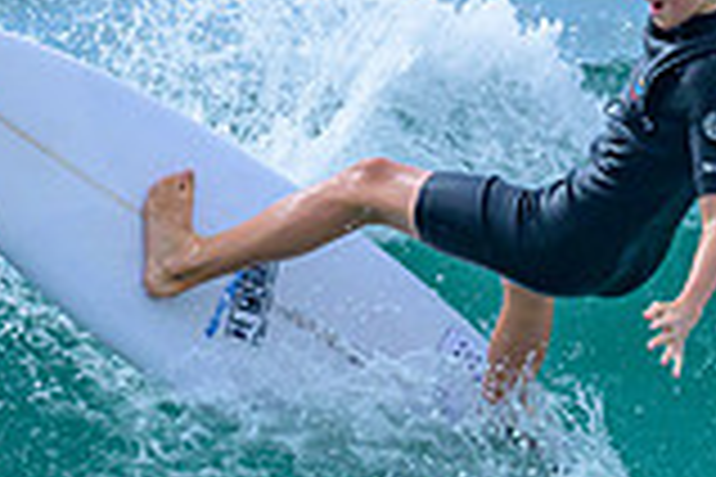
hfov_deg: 0.6
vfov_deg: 0.4
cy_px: 663
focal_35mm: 3391
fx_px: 67438
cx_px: 724
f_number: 6.3
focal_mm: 800
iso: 400
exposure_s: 1/3200
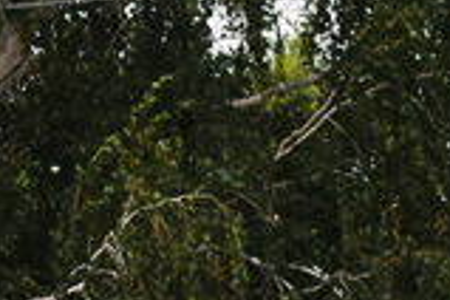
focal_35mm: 475
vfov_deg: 2.9
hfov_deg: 4.3
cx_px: -119
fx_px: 5937
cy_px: 507
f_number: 5
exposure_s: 1/320
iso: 400
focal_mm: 42
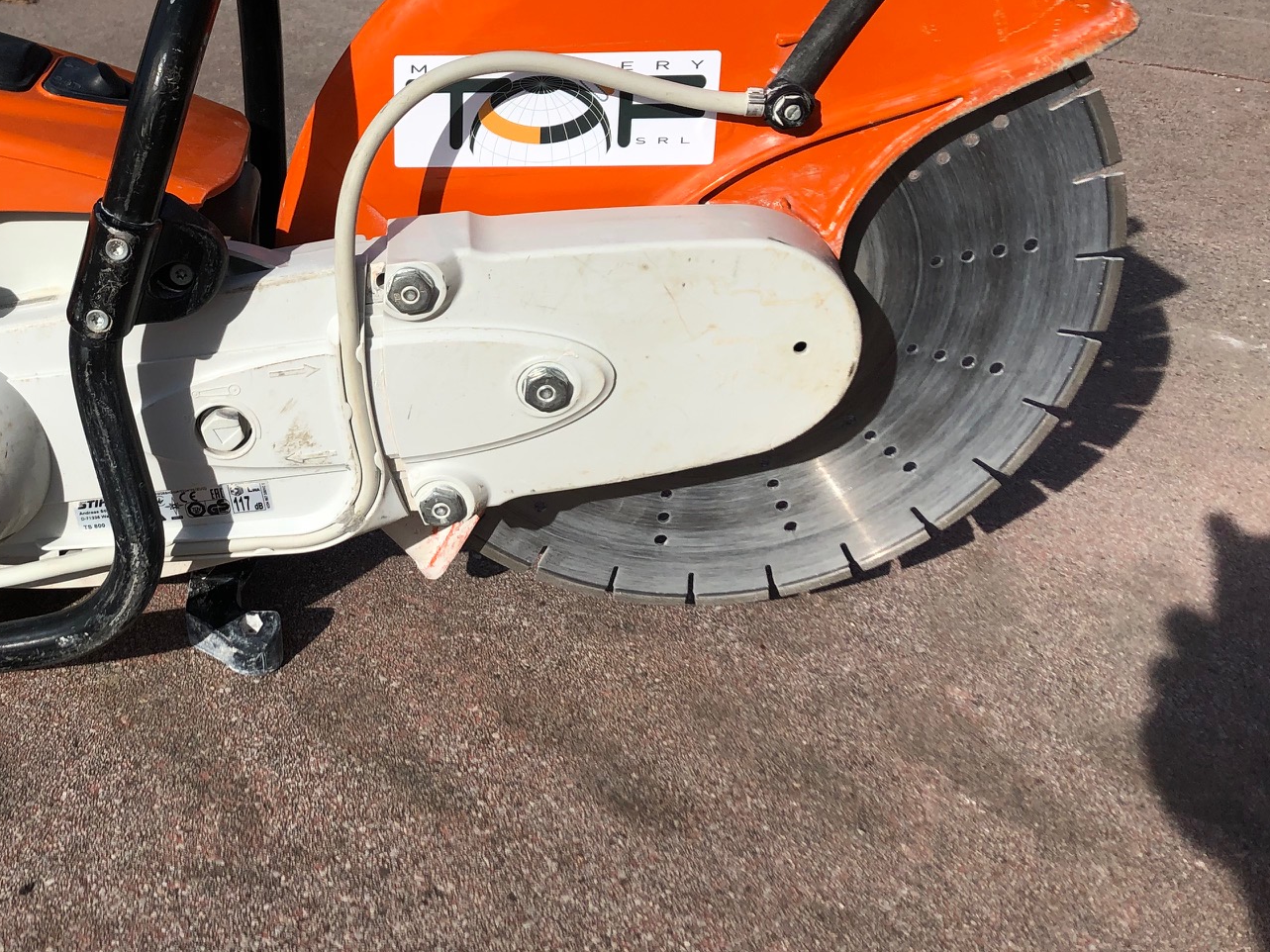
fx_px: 1614
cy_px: 350
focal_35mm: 44
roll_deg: -5.8
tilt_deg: -25.2
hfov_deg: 41.3
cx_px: 278
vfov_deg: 32.7
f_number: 1.8
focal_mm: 3.99
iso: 20
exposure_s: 1/2525
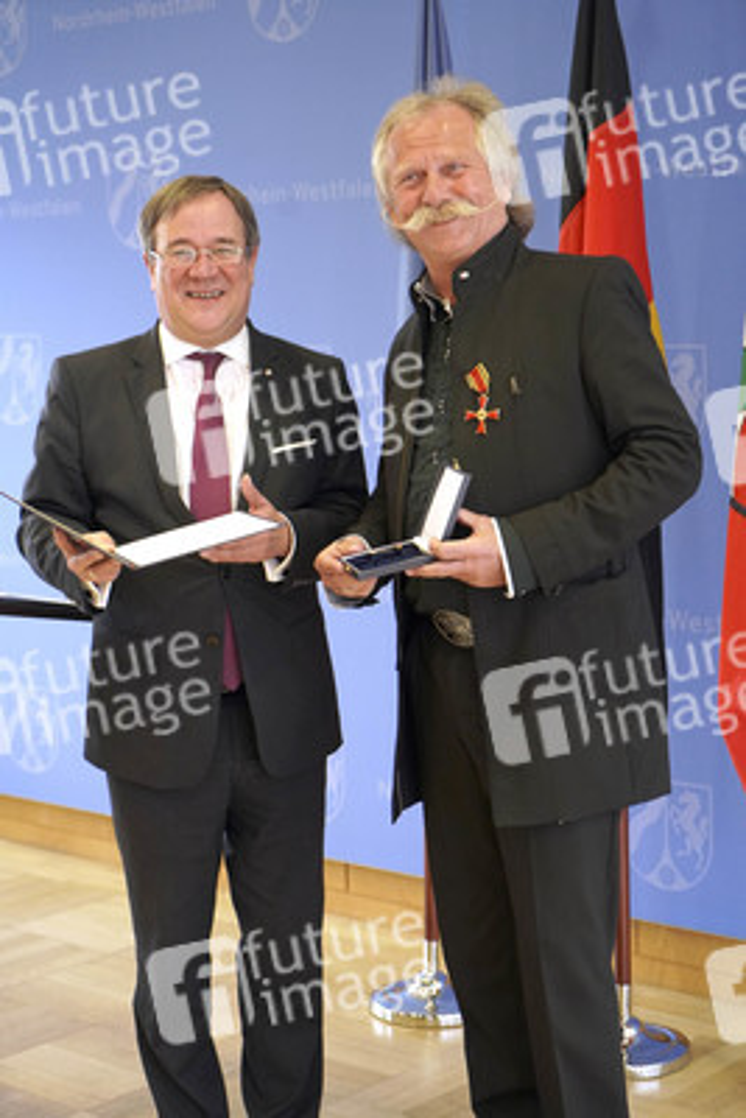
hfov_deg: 19.5
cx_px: 373
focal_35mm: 70
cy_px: 559
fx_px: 2174
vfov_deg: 28.8
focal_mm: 70
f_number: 4
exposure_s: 1/160
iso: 3200
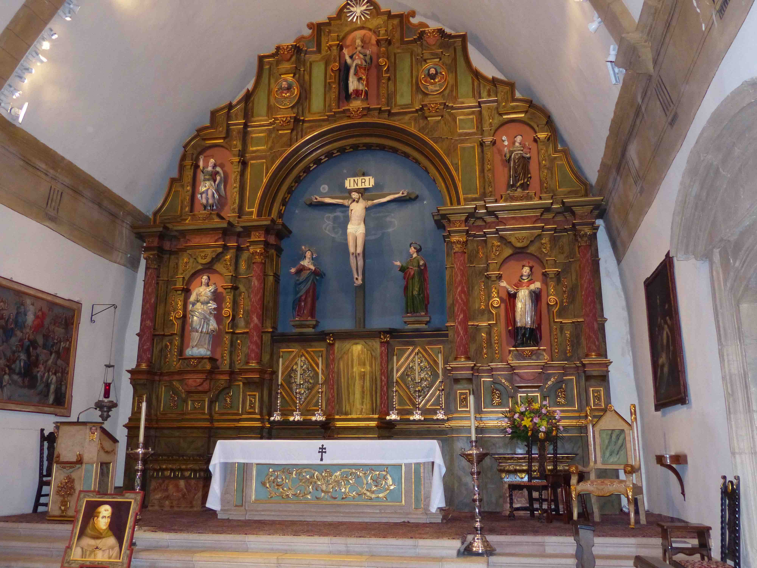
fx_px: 656
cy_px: 284
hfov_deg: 60.0
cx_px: 378
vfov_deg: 46.8
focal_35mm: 30
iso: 500
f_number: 2.8
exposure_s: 1/60
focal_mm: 5.3
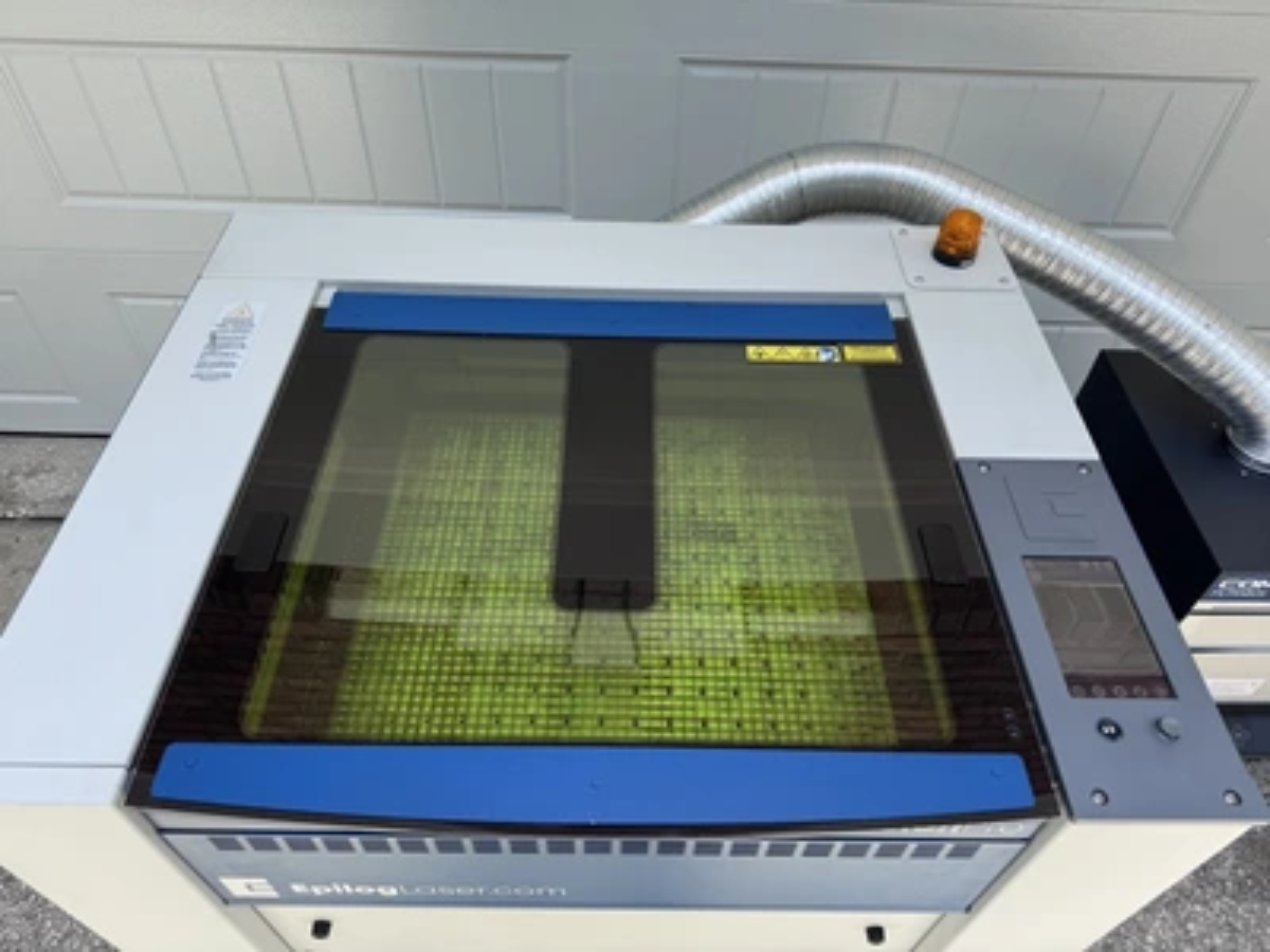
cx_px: 635
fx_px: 881
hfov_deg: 71.6
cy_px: 476
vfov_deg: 56.8
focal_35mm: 24
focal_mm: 6.76
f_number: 1.78
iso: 80
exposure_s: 1/1026
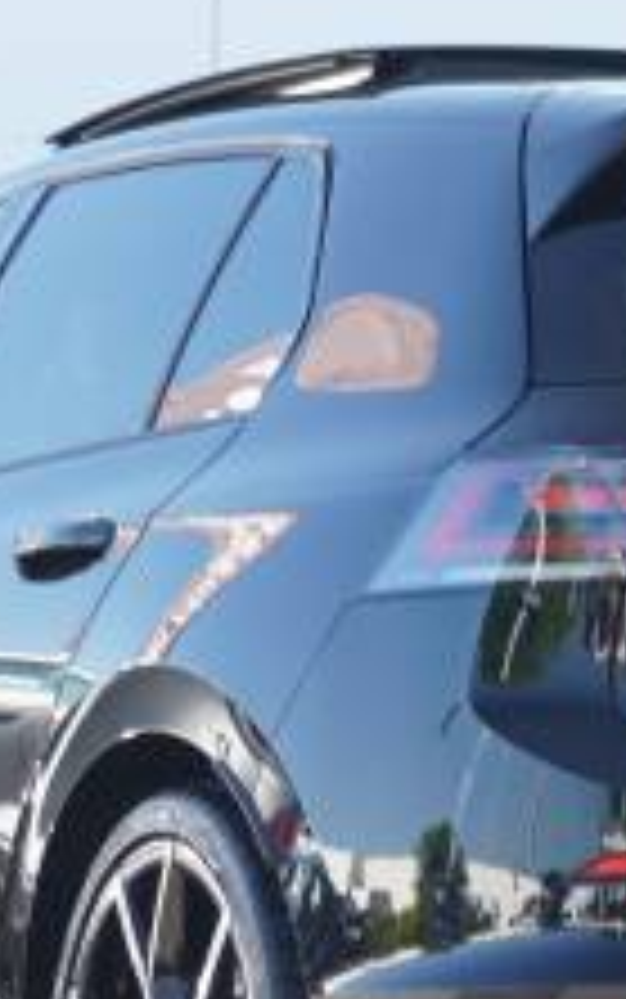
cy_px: 675
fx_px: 5752
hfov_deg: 6.2
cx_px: 549
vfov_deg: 9.9
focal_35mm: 211
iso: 200
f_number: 5.6
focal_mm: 48
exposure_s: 1/80
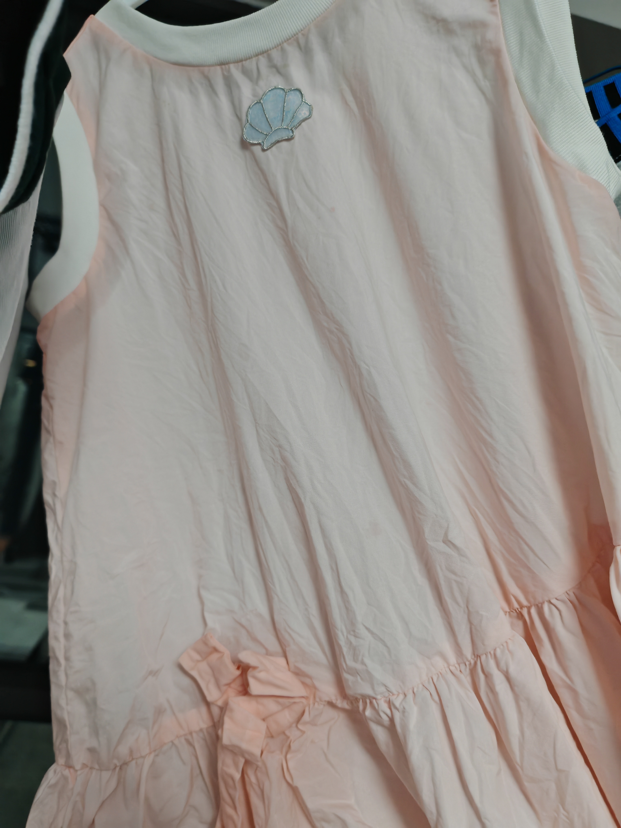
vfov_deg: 65.3
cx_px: 310
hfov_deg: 51.4
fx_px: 646
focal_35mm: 27
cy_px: 414
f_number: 1.9
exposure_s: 1/100
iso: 640
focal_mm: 5.52
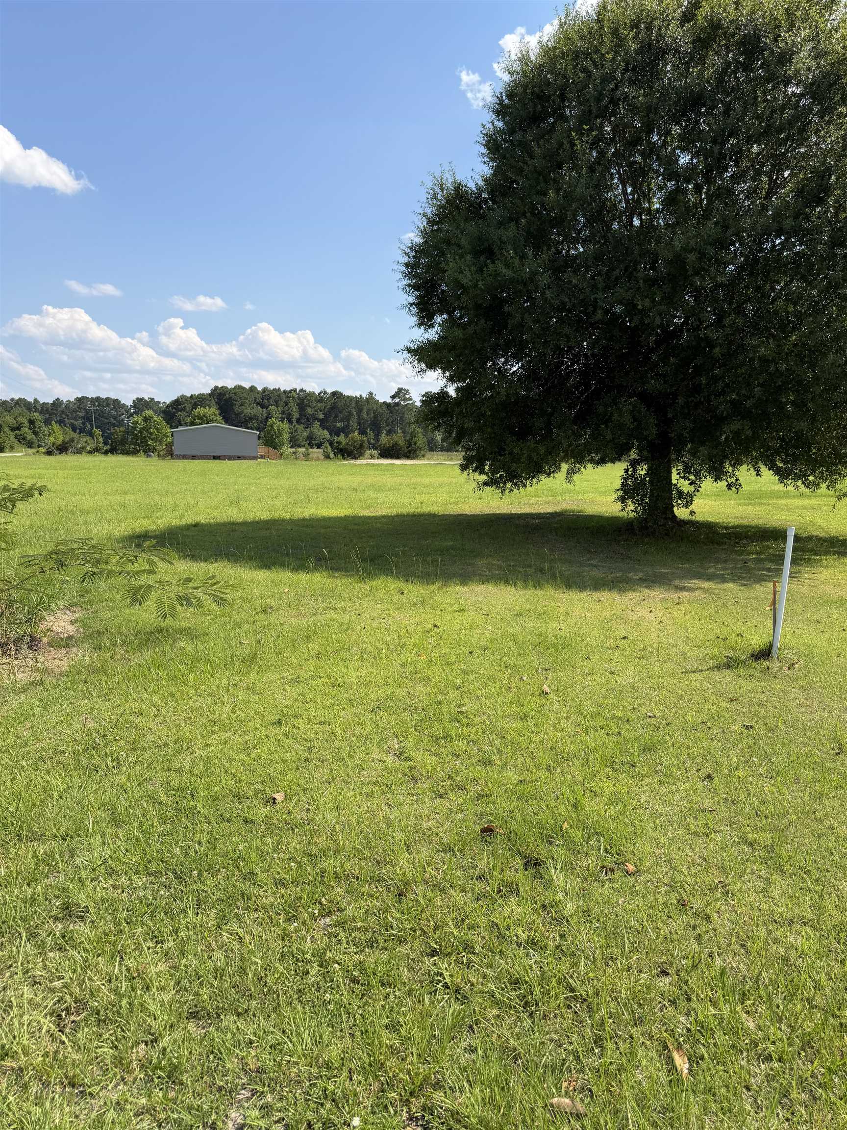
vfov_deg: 71.6
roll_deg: +1.0
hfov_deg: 56.8
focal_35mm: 24
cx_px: 424
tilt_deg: -7.3
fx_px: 783
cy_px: 565
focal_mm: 6.76
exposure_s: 1/3759
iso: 80
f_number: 1.78
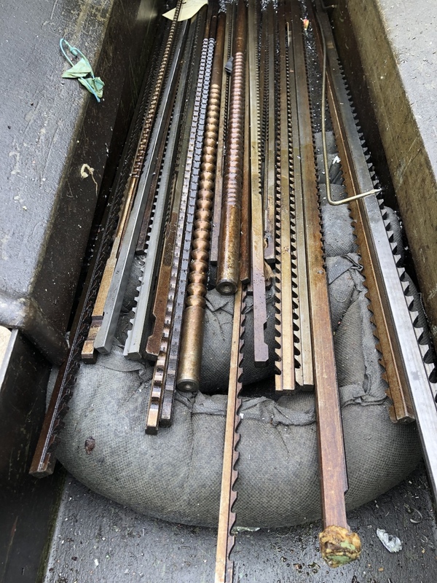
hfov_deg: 49.7
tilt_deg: -54.8
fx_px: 471
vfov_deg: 63.4
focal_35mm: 28
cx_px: 218
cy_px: 292
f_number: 1.8
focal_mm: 3.99
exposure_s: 1/120
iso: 50
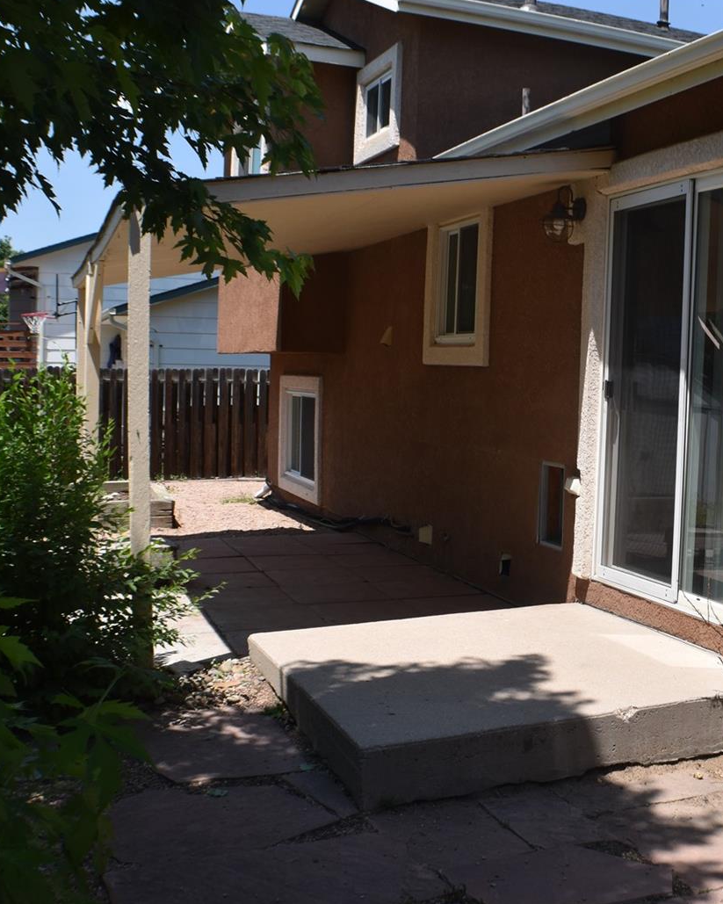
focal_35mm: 55
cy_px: 461
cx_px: 567
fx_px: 1464
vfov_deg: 34.3
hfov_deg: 27.3
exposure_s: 1/320
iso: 200
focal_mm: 25
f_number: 9
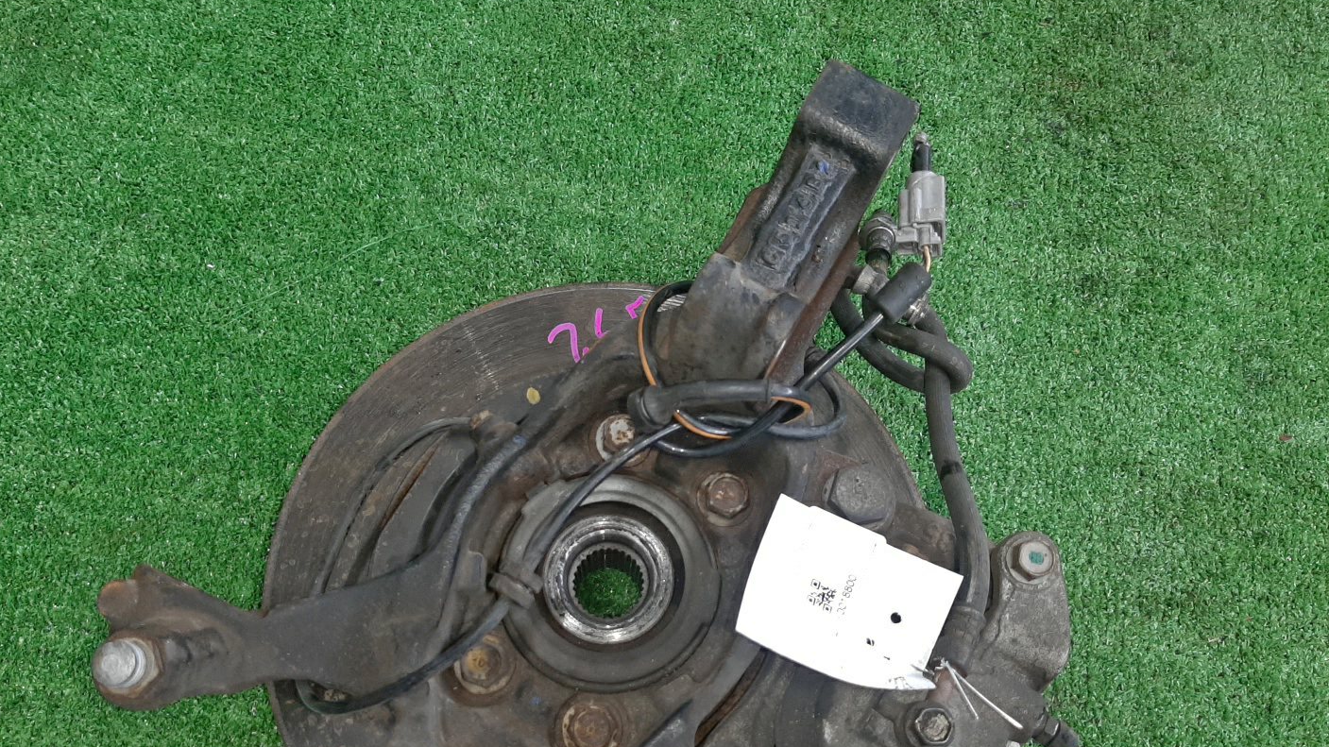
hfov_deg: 66.1
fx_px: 1022
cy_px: 497
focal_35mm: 29
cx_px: 650
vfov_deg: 39.7
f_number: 1.7
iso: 135
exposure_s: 1/50
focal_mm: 3.93
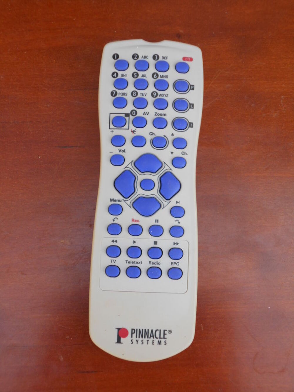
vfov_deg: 33.2
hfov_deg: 25.2
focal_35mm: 58
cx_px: 147
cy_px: 196
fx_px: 657
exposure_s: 1/50
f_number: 4.9
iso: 80
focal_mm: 10
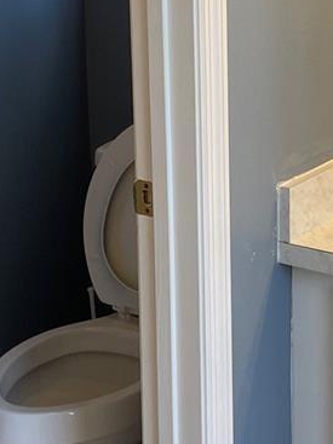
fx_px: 1091
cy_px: 96
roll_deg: +1.6
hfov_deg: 17.3
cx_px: 236
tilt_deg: -12.6
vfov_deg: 22.7
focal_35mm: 85
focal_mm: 4.2
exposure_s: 1/120
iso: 64
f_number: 1.6
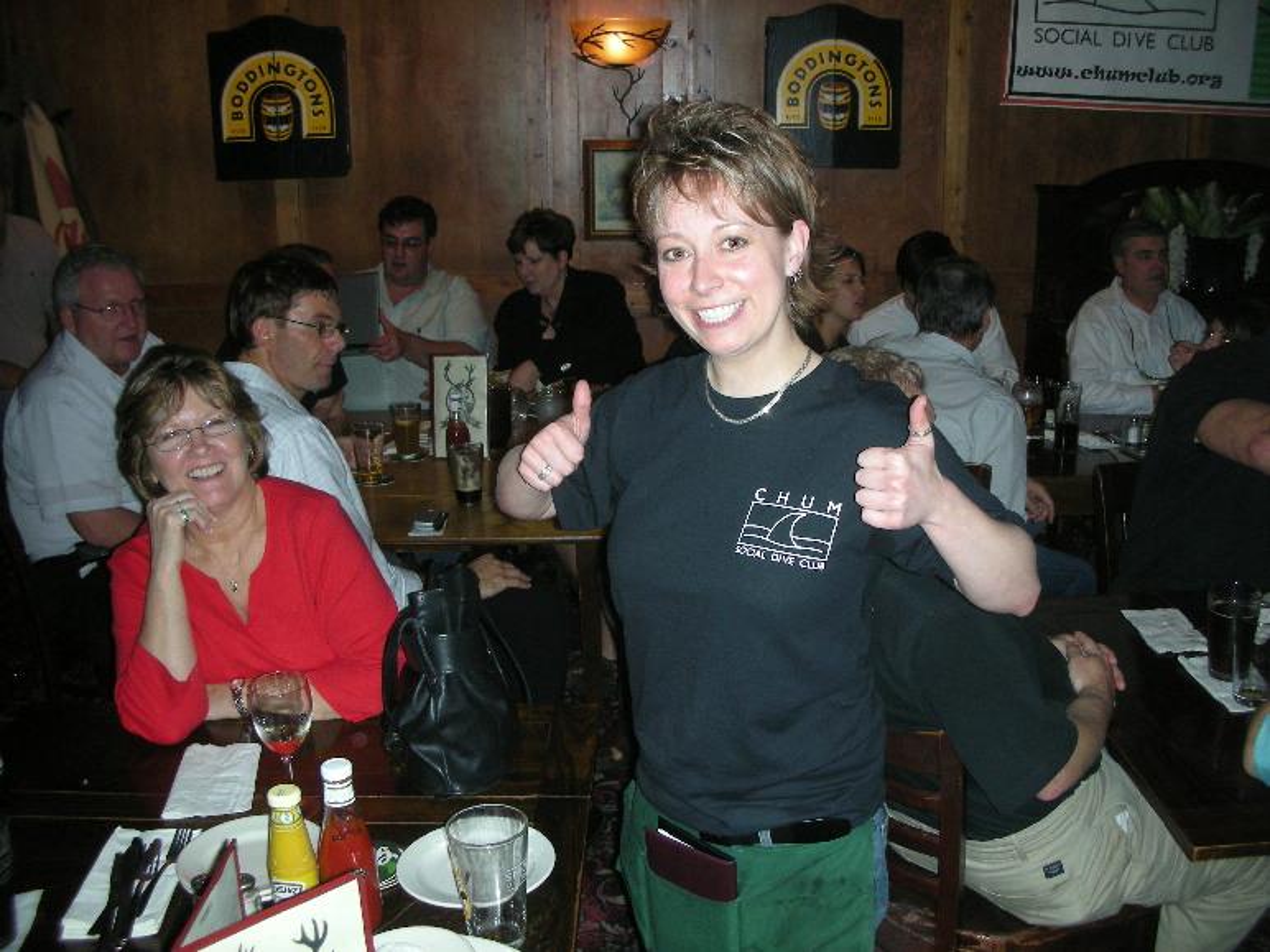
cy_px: 476
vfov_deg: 40.7
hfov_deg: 52.6
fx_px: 1284
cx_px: 635
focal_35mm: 35
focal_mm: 5.8
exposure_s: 1/60
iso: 135
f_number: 2.8
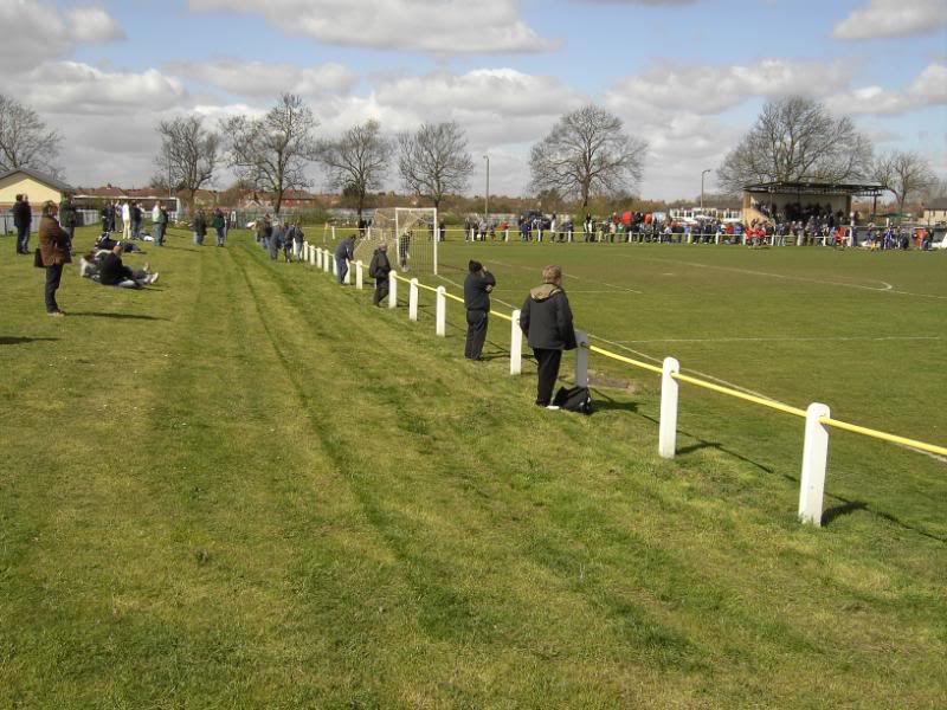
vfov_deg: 40.7
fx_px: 958
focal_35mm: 35
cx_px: 474
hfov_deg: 52.6
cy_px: 355
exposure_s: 1/220
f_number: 6.7
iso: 50
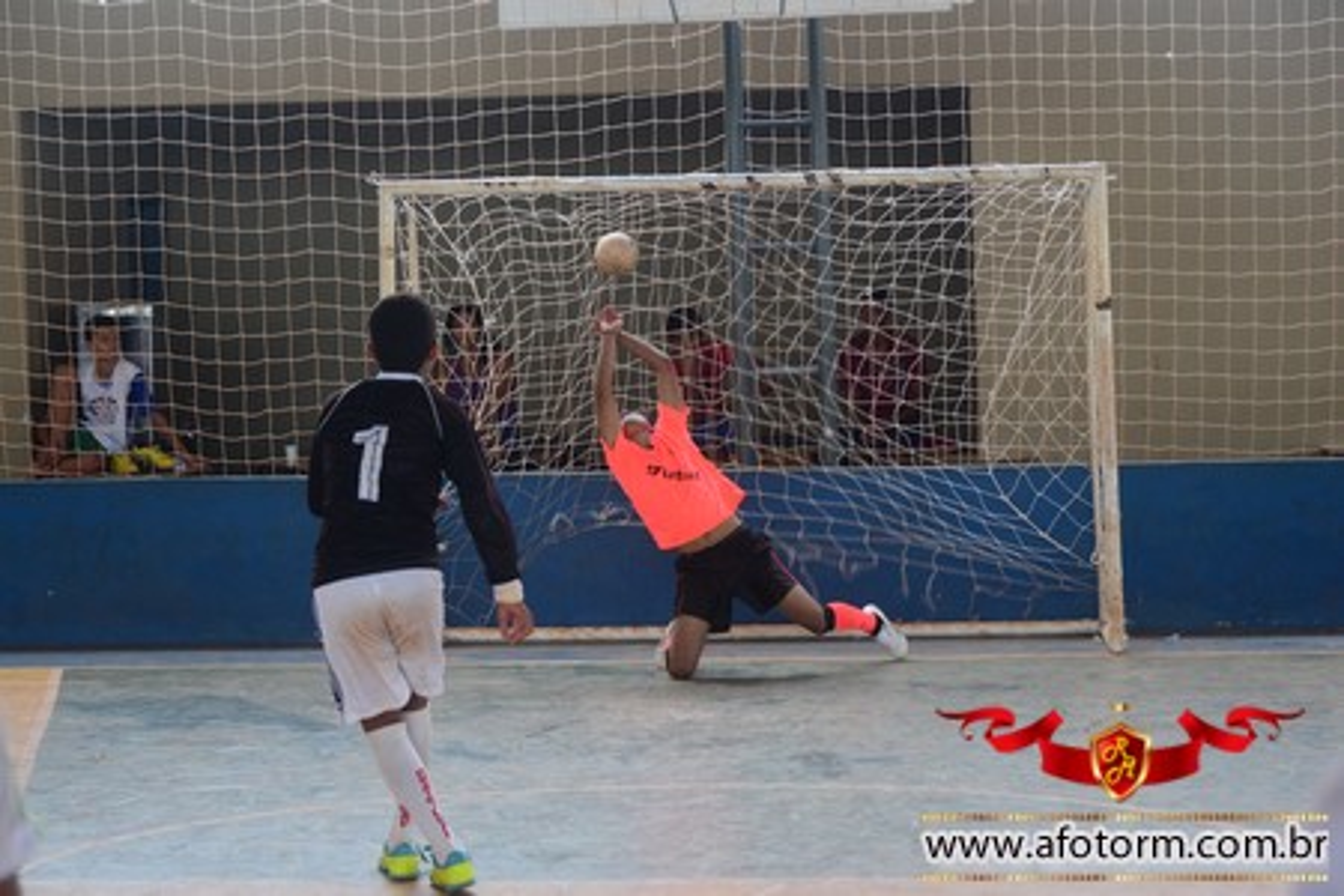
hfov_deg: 21.9
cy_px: 448
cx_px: 672
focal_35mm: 93
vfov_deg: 14.7
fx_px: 3472
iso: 800
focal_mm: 62
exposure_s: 1/400
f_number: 5
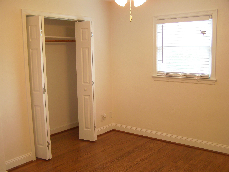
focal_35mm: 38
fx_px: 251
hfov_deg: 49.0
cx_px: 114
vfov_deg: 37.7
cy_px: 86
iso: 64
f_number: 2.8
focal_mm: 6.3
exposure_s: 1/8
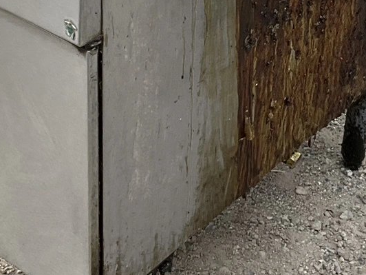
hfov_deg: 18.0
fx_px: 1152
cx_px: 221
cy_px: -72
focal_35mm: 109
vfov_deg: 13.2
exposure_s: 1/962
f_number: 1.8
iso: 25
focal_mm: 3
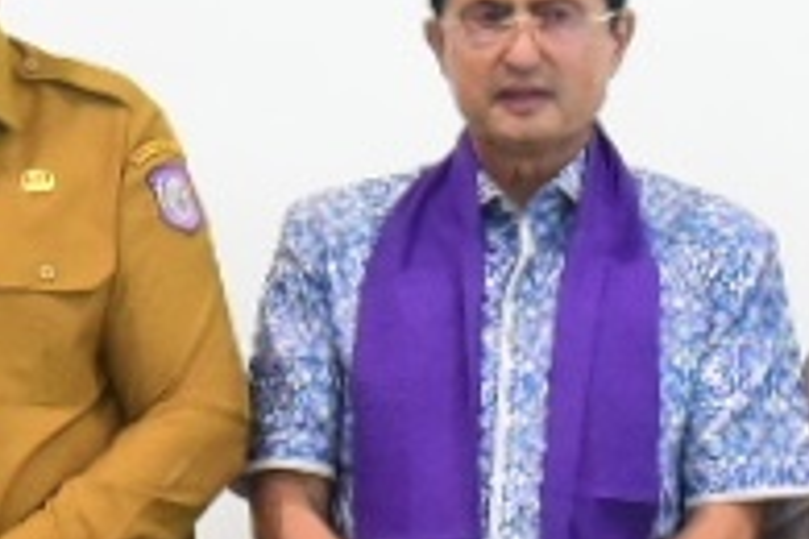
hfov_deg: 10.0
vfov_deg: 6.7
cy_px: 255
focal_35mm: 205
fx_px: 4606
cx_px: 367
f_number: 4.5
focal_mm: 28
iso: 8000
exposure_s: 1/160
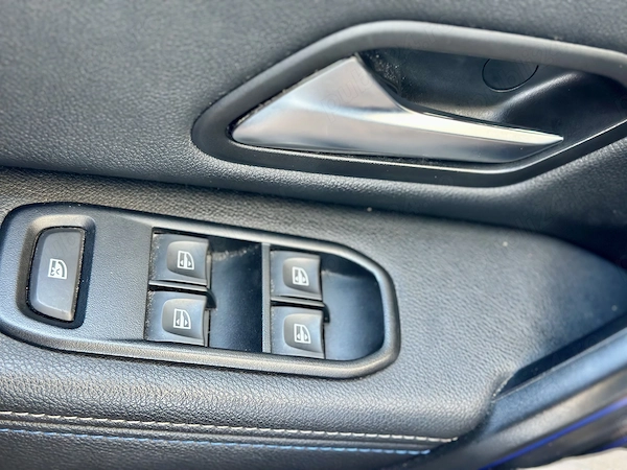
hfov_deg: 39.7
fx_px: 869
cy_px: 235
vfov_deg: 30.3
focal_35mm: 48
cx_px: 314
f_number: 1.78
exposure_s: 1/60
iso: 200
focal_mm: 6.86
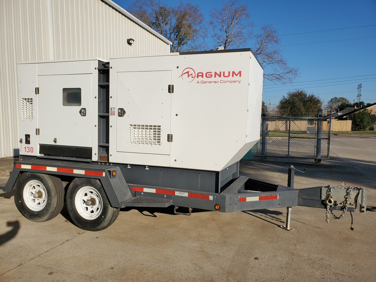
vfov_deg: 53.1
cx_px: 188
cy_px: 141
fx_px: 282
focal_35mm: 26
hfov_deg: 67.3
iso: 50
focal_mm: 4.3
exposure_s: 1/2204
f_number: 2.4
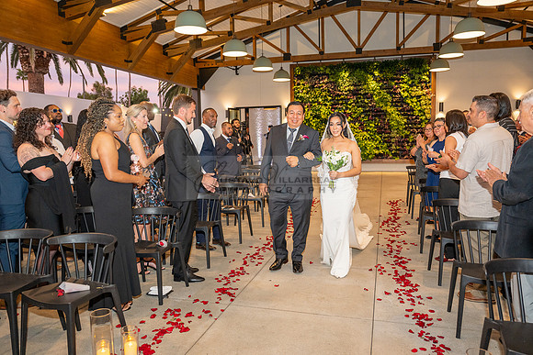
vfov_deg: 46.4
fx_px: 415
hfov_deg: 65.5
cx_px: 266
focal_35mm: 28
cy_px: 178
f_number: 3.2
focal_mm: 28
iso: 1000
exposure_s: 1/200
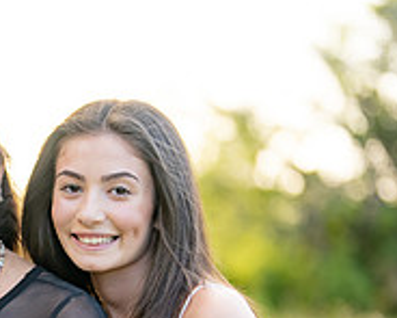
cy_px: 386
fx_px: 1738
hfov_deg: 12.8
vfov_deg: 10.3
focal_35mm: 148
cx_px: -52
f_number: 1.2
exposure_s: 1/1250
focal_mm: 50
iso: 100
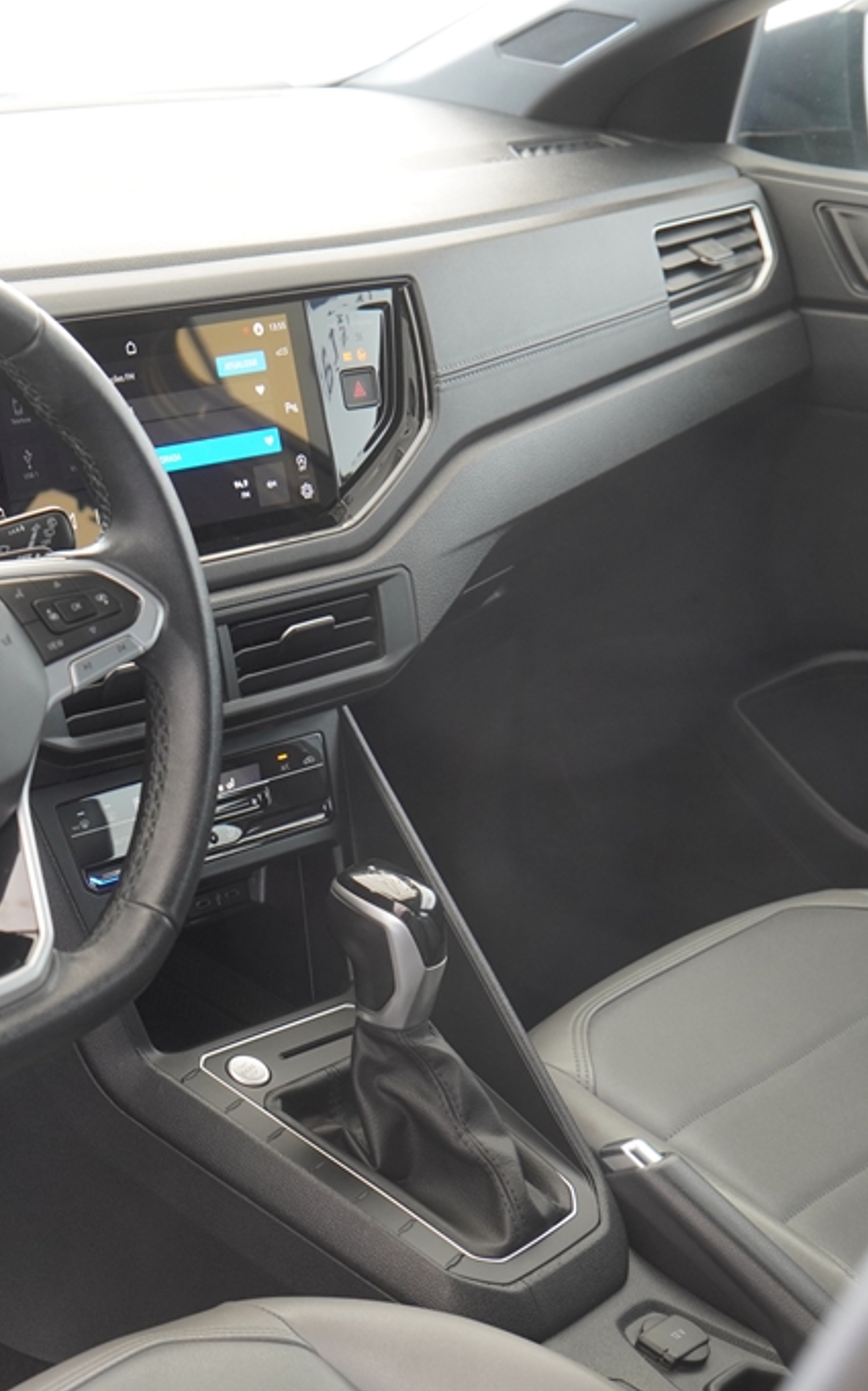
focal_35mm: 69
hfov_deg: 18.1
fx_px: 2614
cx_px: -123
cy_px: 696
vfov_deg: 29.8
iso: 400
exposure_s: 1/60
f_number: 4
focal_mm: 30
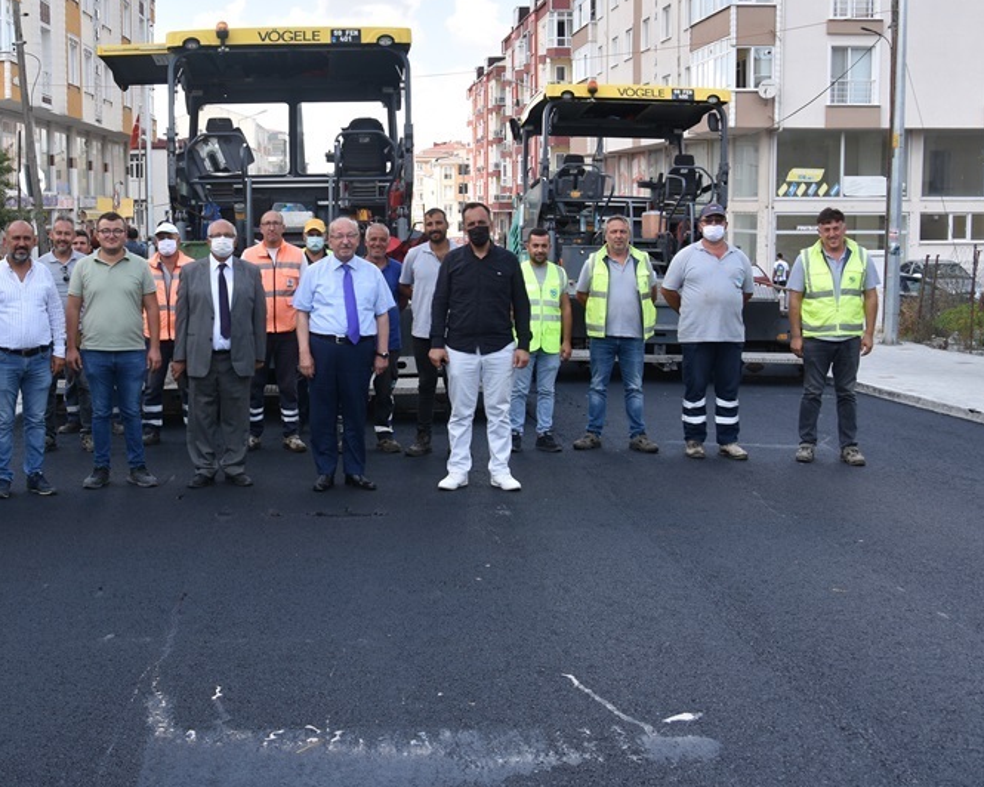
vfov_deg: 38.1
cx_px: 302
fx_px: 1136
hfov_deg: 45.9
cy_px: 329
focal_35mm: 39
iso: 100
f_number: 6.3
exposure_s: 1/160
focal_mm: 18
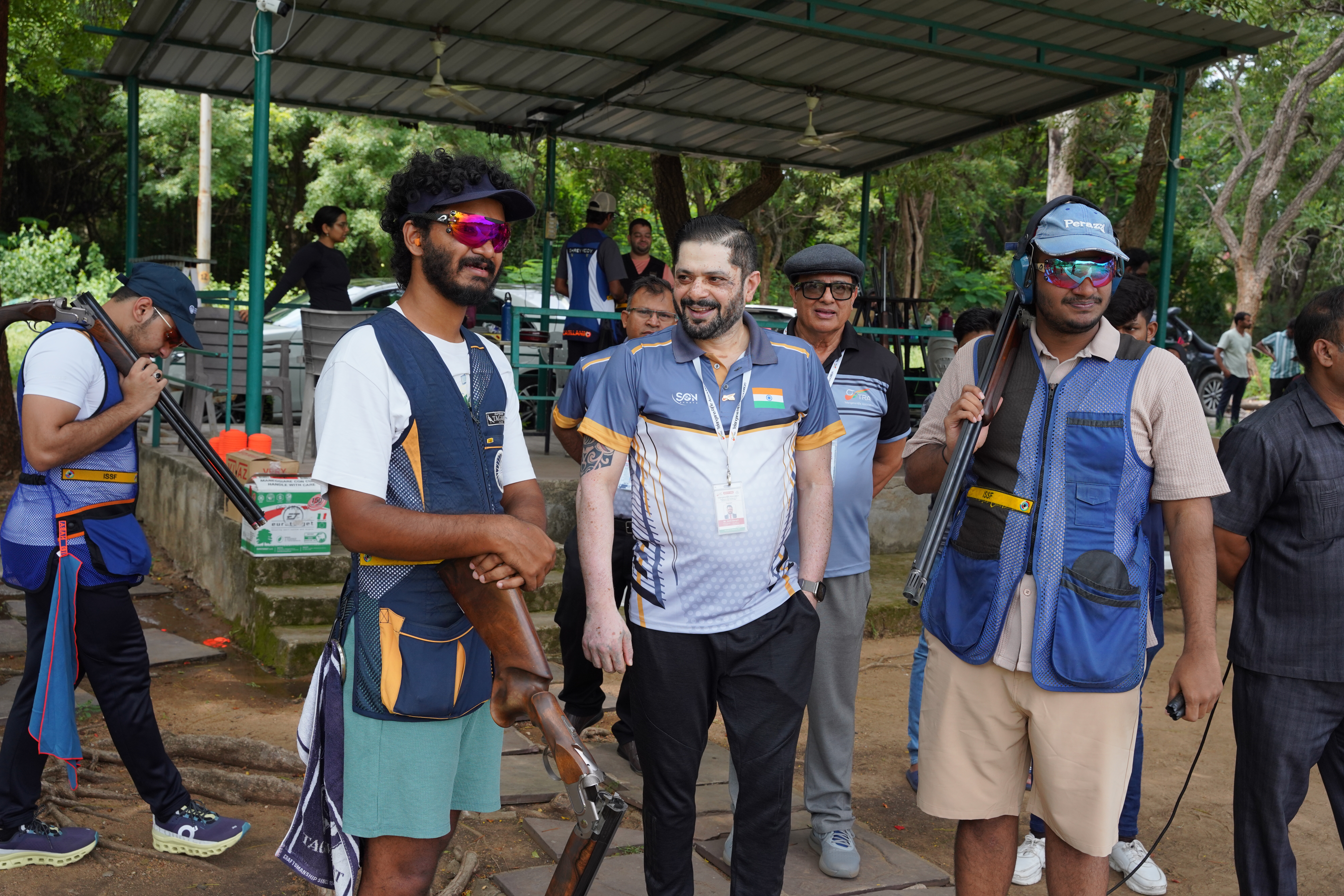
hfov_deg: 51.0
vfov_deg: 35.3
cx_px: 672
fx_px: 1408
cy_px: 448
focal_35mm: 38
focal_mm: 37.7
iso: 500
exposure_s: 1/400
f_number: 7.1
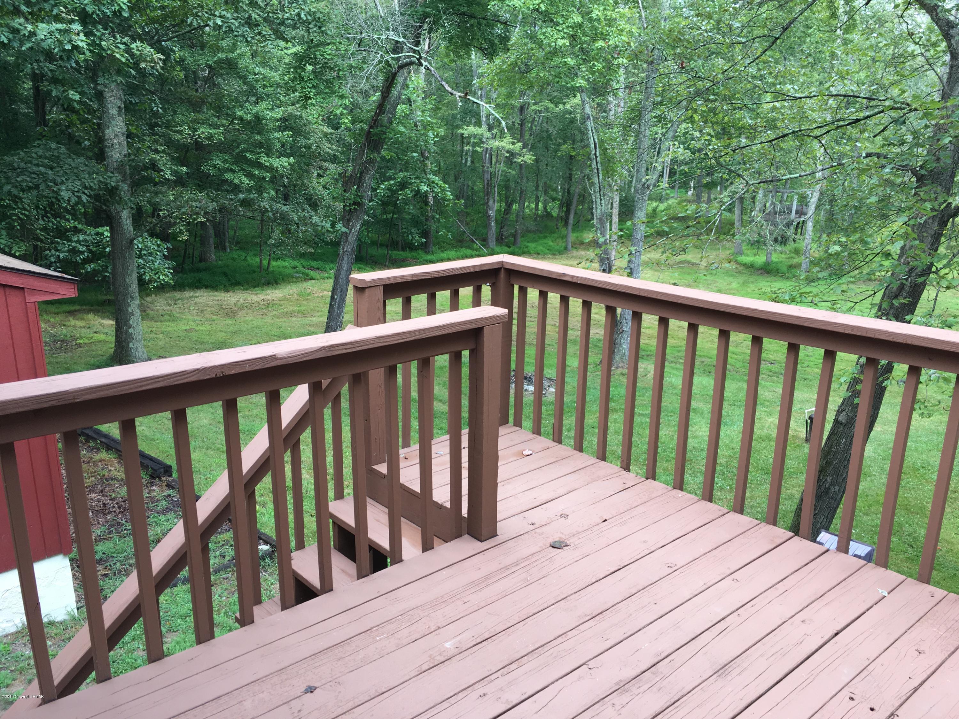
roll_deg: +0.4
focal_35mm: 29
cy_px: 360
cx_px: 480
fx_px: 803
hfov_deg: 61.7
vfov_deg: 48.2
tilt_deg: -15.6
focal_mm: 4.15
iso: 32
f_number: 2.2
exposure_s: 1/120
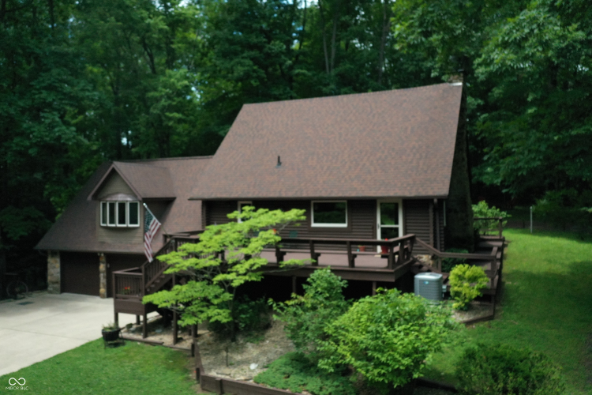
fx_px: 460
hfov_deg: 65.5
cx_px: 296
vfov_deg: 46.4
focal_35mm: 28
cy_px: 198
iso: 1600
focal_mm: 10.26
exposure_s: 1/5000
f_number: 4
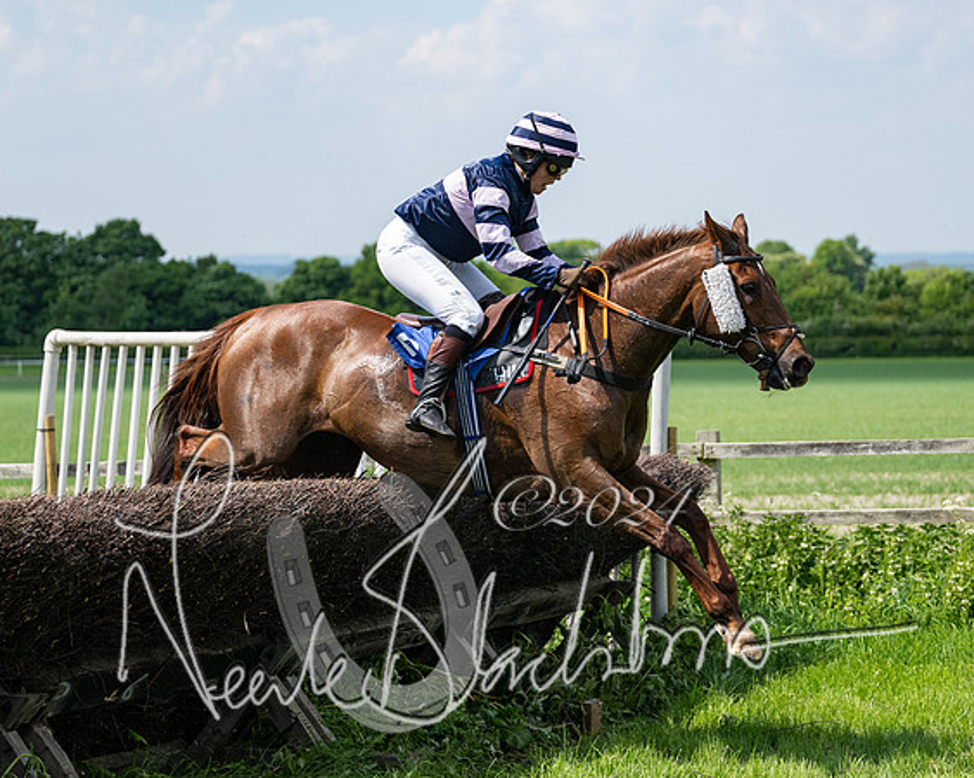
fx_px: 2840
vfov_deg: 15.6
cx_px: 410
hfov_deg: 19.4
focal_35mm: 99
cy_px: 336
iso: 400
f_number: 2.8
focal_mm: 70
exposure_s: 1/5000
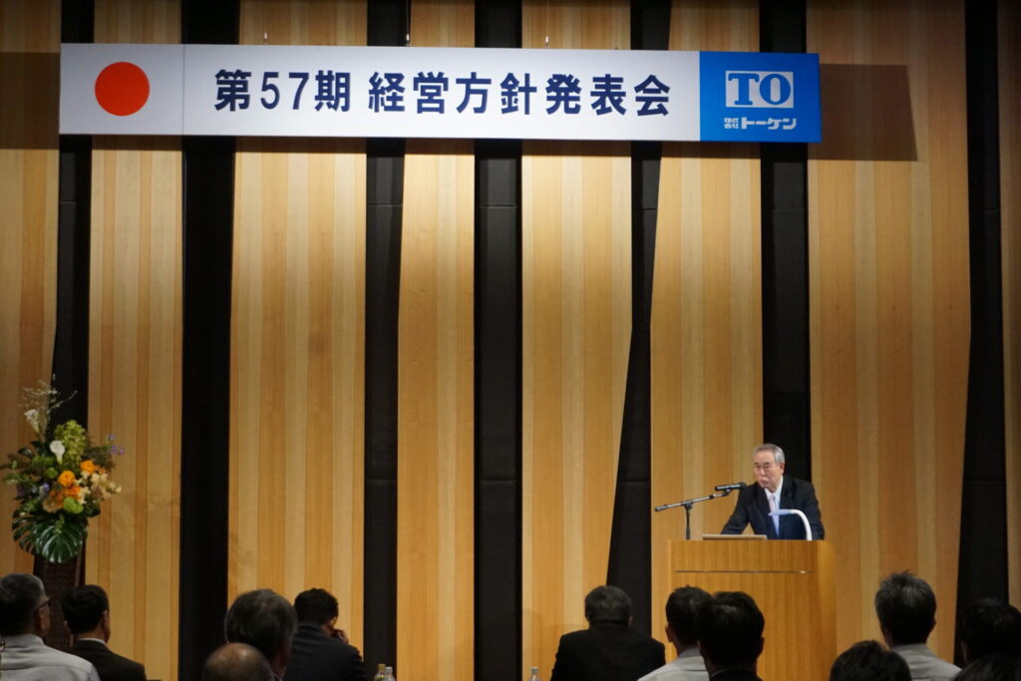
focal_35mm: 75
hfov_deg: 27.0
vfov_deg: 18.2
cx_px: 510
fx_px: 2127
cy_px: 340
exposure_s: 1/160
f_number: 5.6
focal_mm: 50
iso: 2500
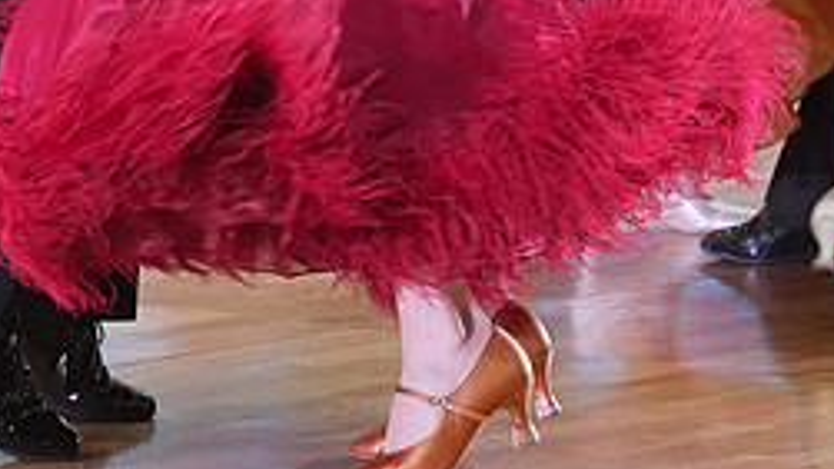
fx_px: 10722
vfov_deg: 2.5
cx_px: 354
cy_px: -346
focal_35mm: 485
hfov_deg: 4.5
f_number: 5.6
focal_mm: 200
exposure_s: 1/200
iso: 3200
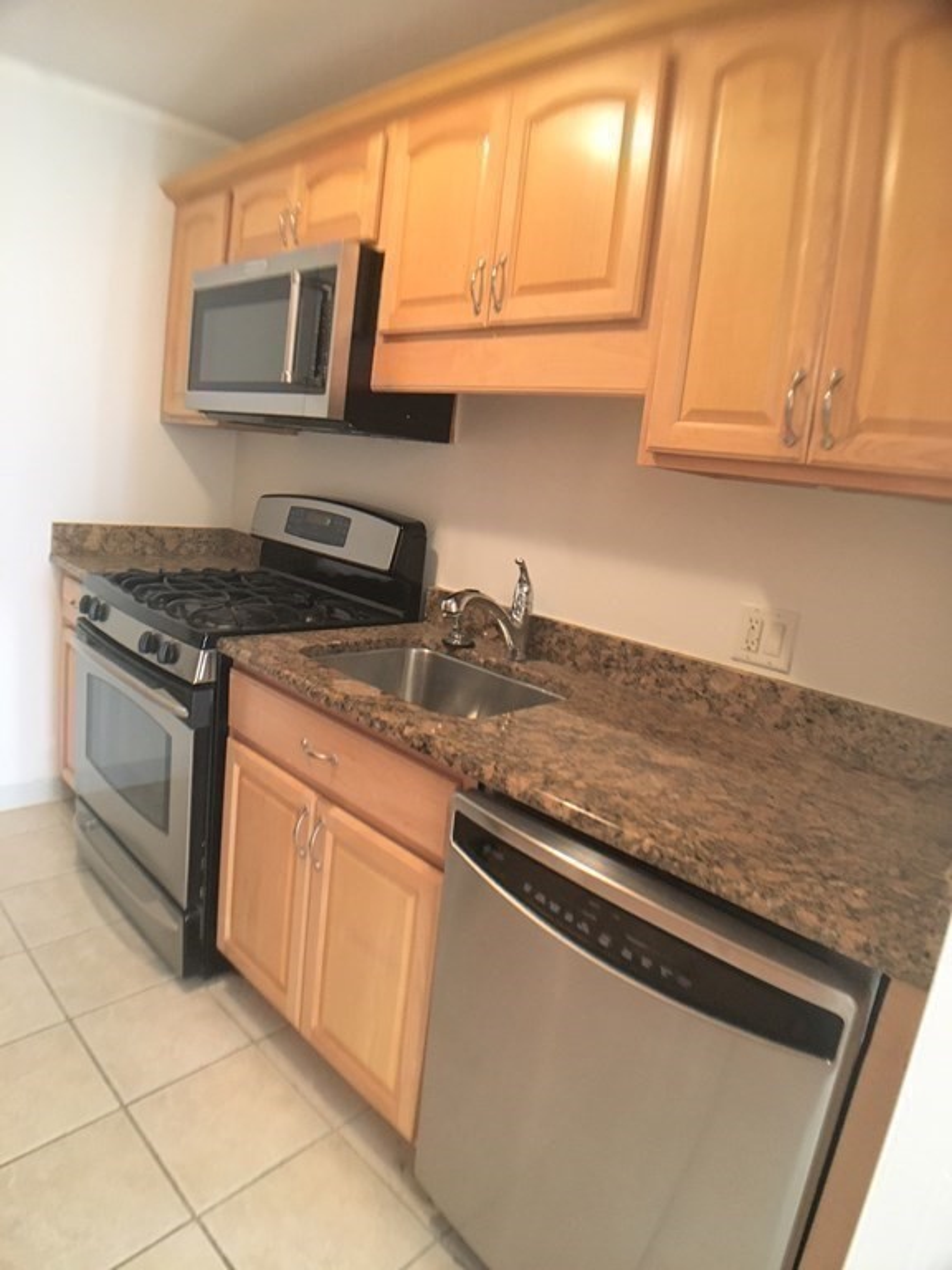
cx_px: 476
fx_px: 1063
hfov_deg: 48.2
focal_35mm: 29
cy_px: 635
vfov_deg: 61.7
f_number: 2.2
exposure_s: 1/30
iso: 200
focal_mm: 4.15
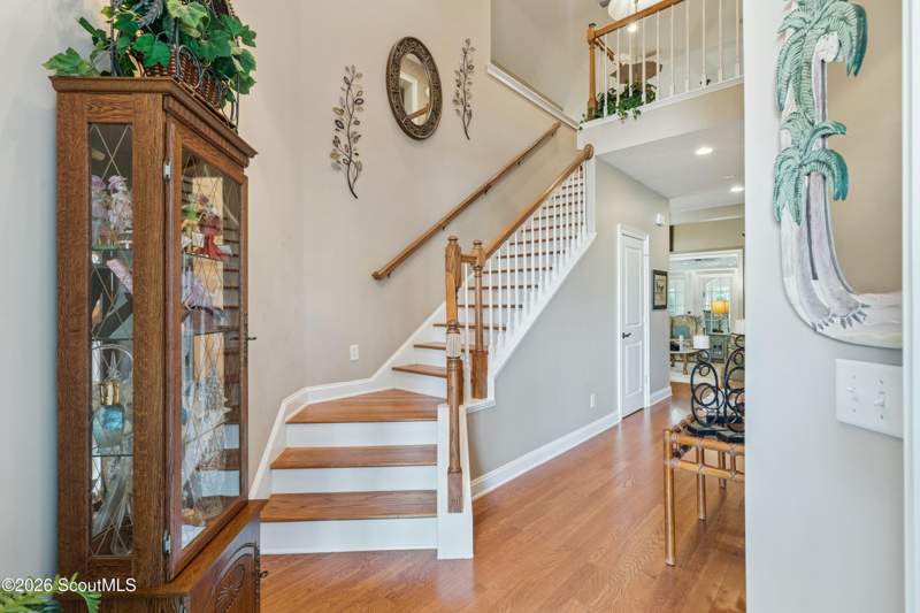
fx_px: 434
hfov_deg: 93.3
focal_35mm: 17
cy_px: 306
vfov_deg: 70.4
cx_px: 460
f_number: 8
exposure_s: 1/6
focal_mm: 17
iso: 250
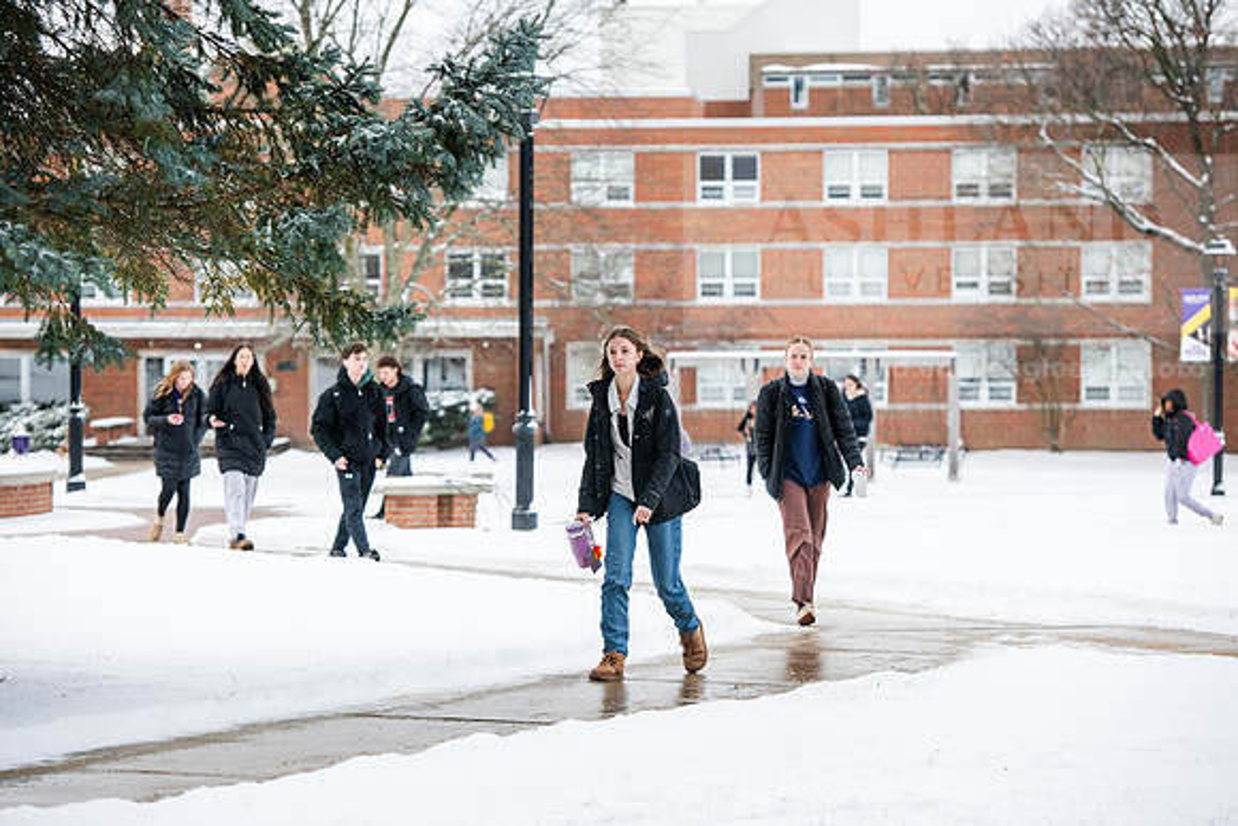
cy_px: 413
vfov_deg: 11.4
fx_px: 4127
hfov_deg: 17.1
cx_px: 619
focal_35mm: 120
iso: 160
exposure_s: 1/640
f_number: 4
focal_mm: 120
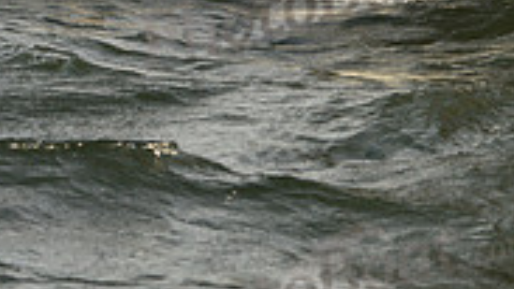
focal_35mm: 232
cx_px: 683
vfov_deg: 5.2
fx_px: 3162
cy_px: -189
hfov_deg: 9.1
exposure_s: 1/800
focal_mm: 70
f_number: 6.3
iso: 250
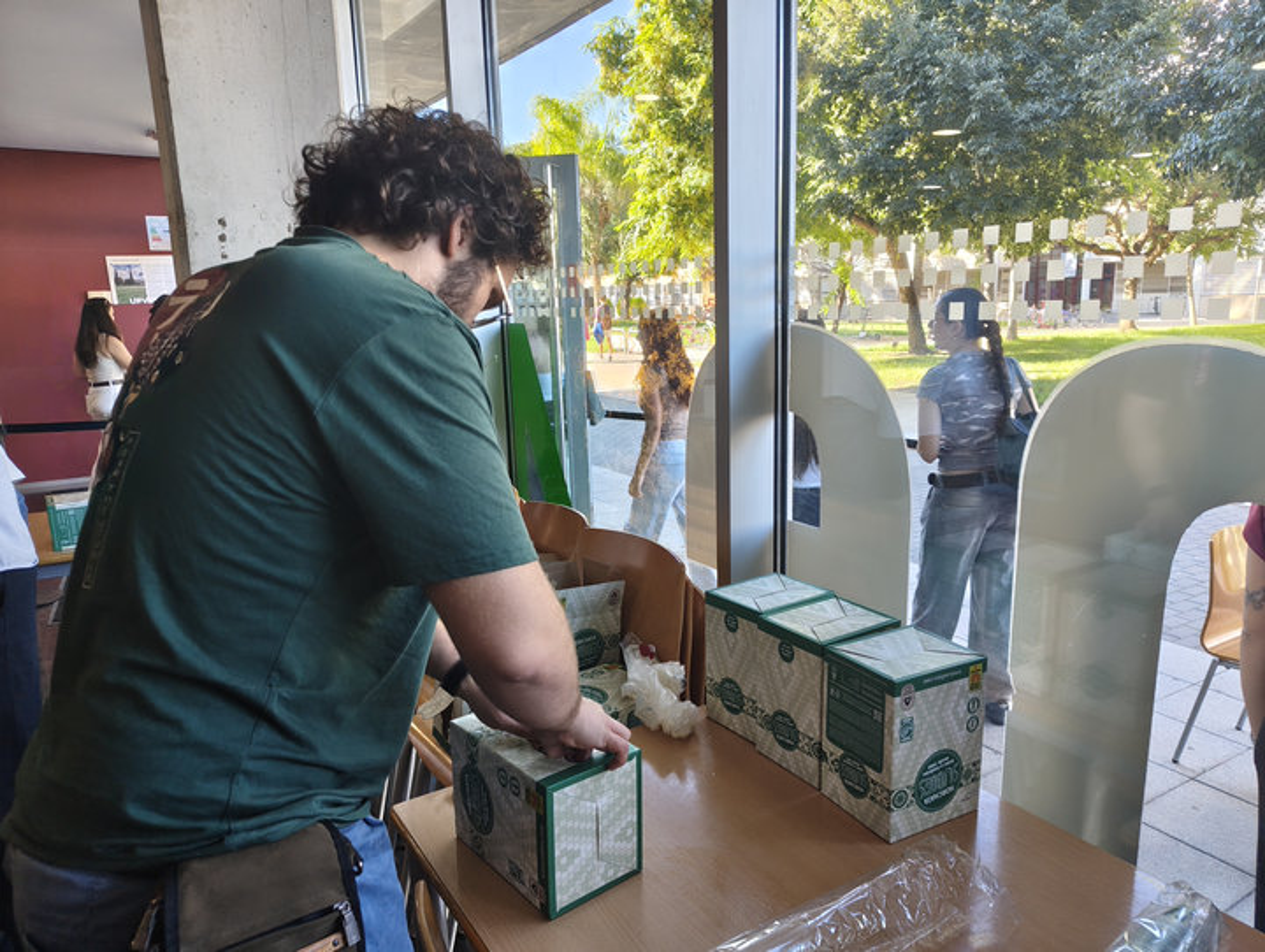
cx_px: 632
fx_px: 878
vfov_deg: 56.9
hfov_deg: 71.5
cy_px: 476
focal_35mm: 24
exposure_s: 1/50
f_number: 1.88
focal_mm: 5.56
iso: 84
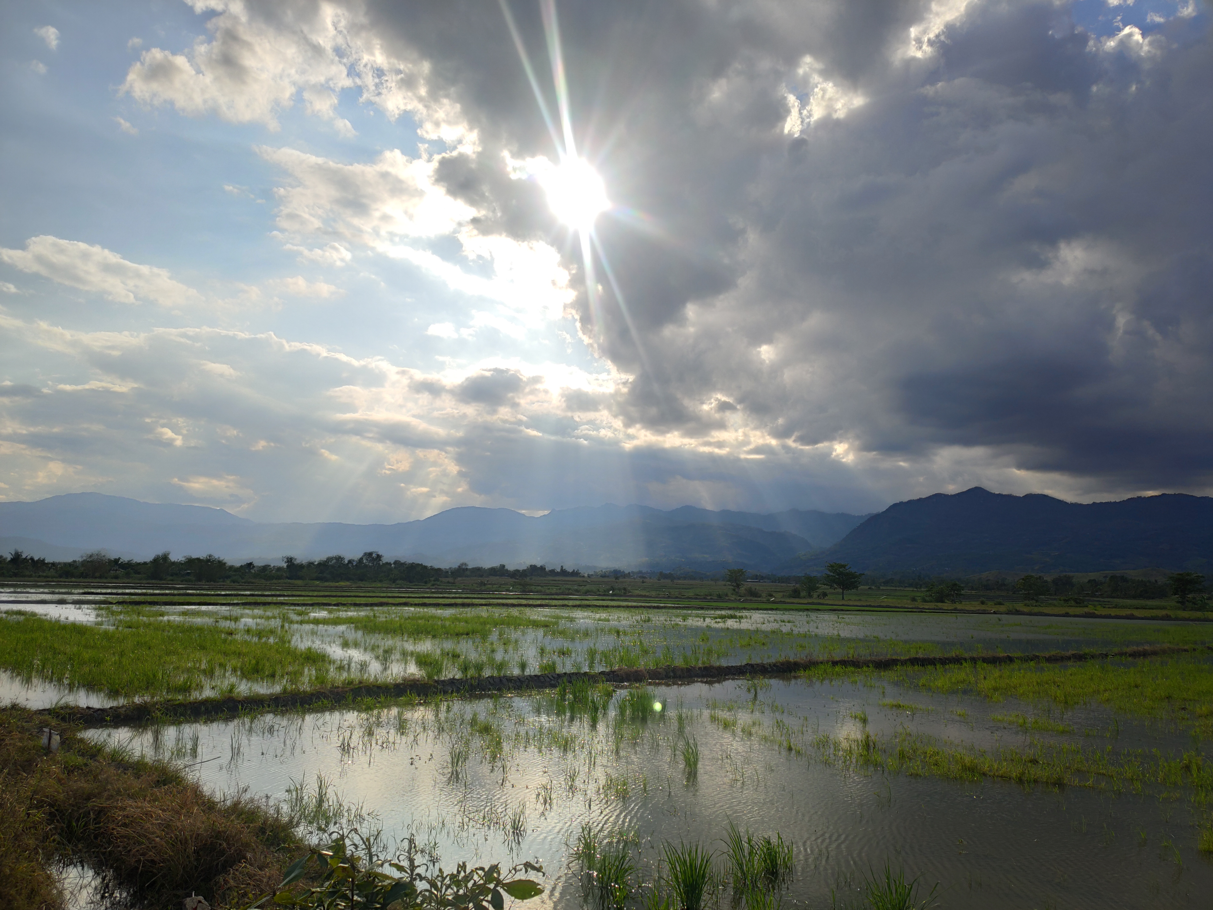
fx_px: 911
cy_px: 455
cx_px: 606
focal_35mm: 26
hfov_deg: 67.3
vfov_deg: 53.1
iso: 112
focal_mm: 4.75
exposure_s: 1/1930
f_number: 1.75
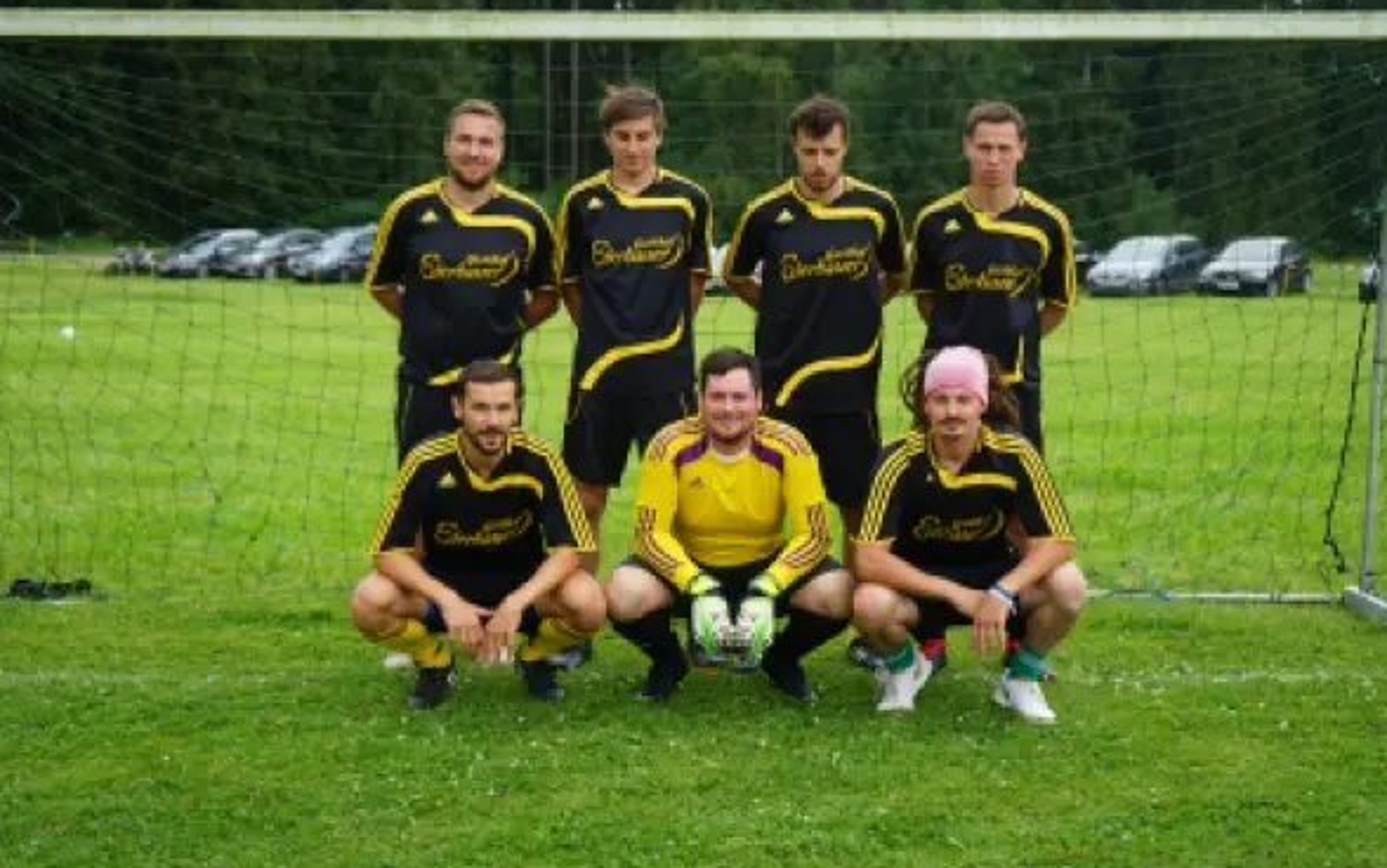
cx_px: 688
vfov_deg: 24.0
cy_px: 401
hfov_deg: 37.5
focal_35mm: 54
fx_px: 2042
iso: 100
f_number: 5.6
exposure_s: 1/60
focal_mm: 52
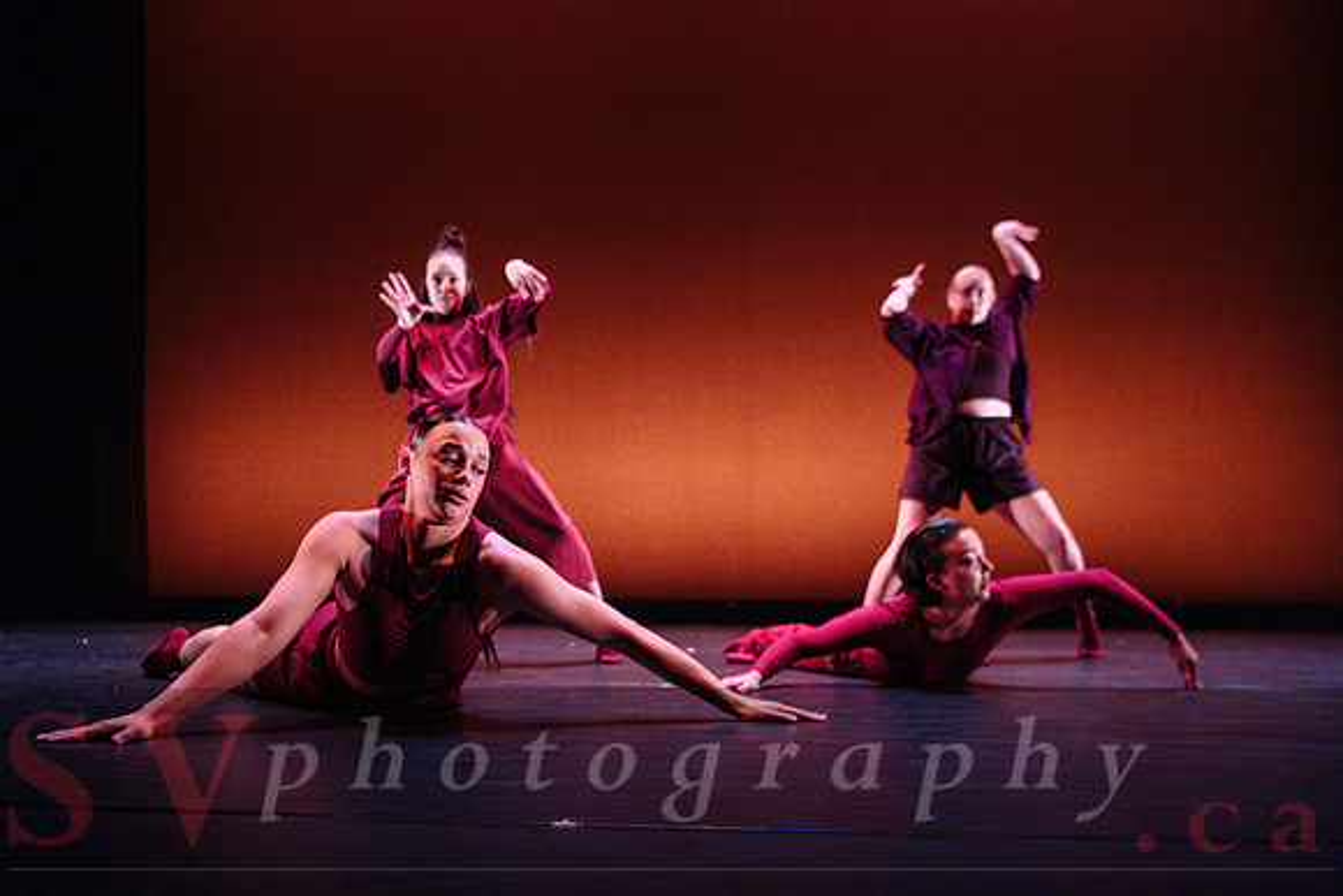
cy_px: 518
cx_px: 564
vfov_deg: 39.0
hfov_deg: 55.8
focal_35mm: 34
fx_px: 1261
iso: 2500
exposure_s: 1/250
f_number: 2.8
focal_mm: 29
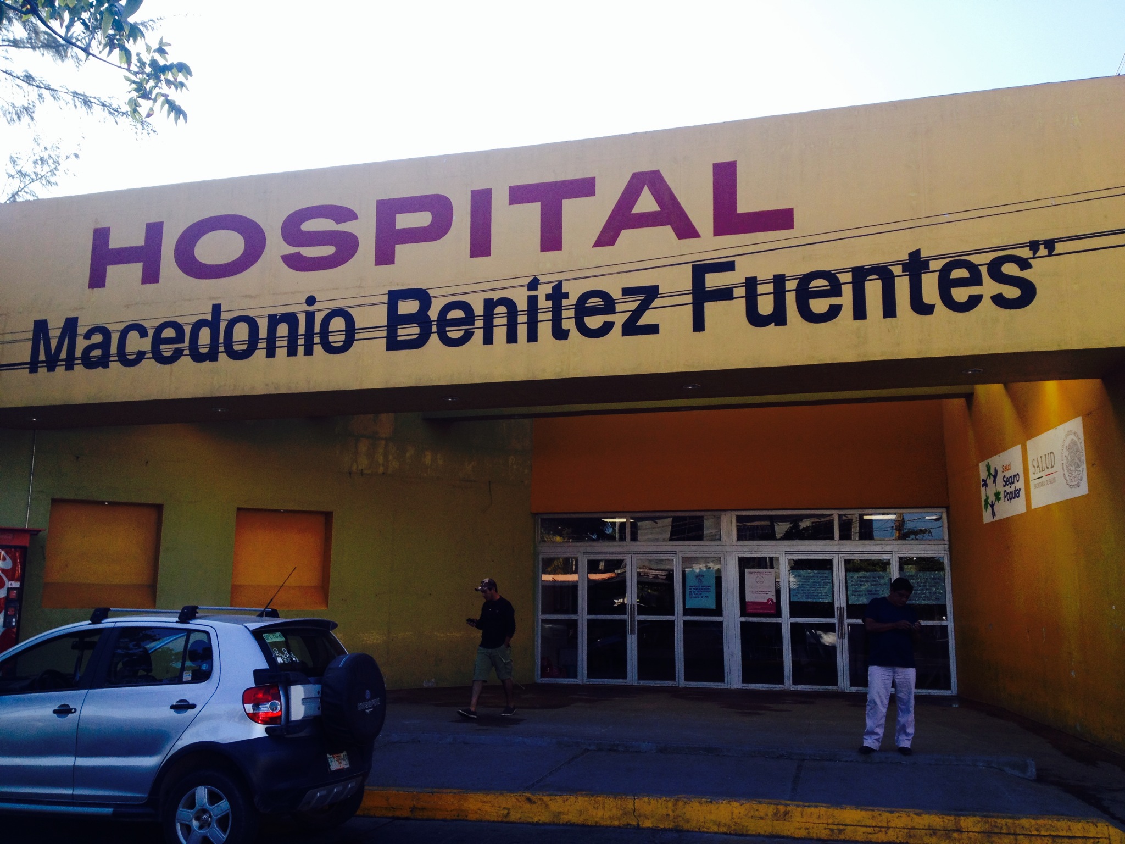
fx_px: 1137
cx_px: 562
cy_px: 422
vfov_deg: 40.7
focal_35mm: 35
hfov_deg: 52.6
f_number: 2.4
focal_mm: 4.28
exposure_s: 1/462
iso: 50
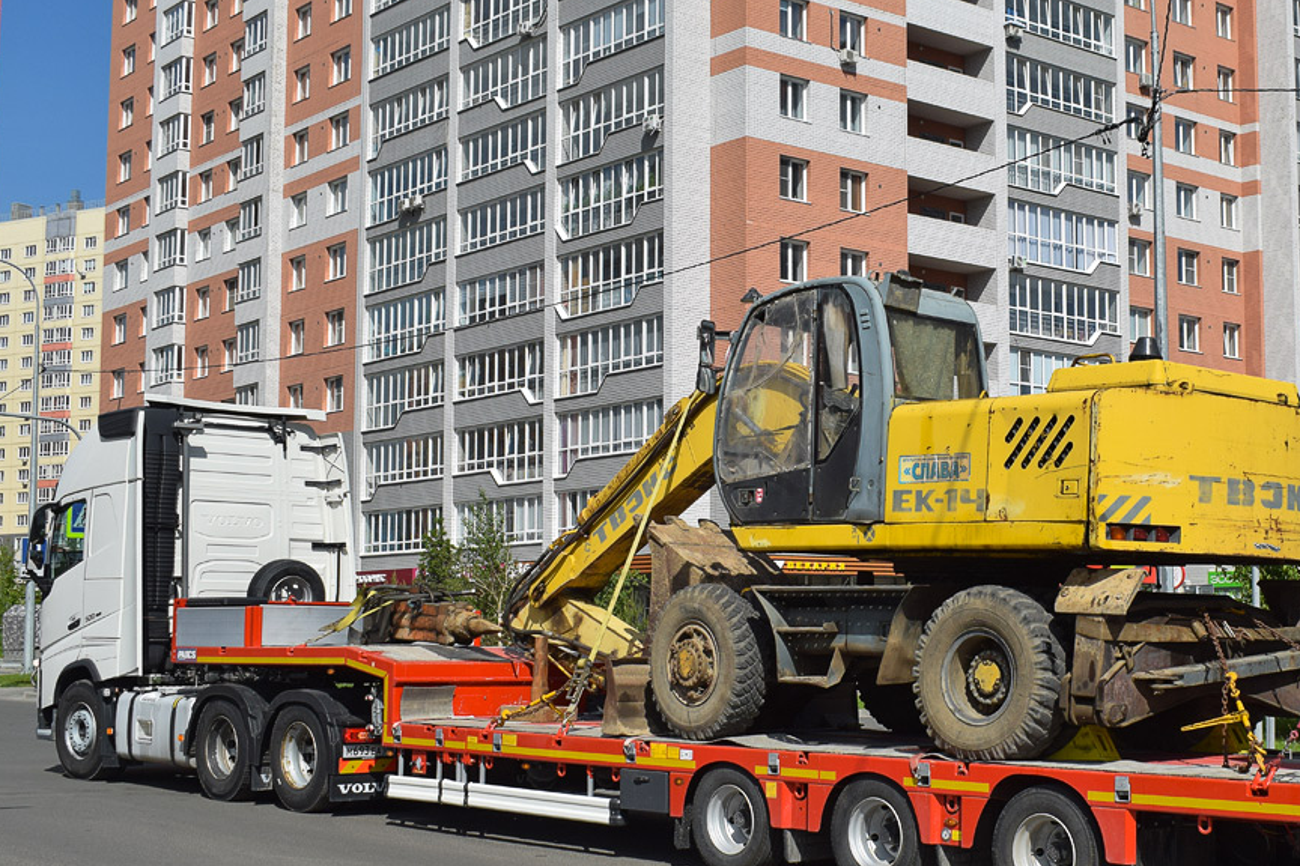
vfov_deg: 27.0
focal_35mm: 50
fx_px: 1805
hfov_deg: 39.2
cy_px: 472
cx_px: 847
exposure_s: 1/1250
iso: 200
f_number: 7.1
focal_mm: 24
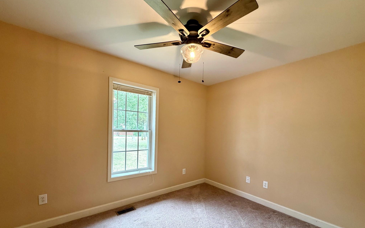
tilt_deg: -1.0
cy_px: 134
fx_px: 149
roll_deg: -1.7
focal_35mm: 15
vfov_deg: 74.2
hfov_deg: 101.5
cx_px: 181
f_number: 2.2
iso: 250
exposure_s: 1/60
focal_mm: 2.22
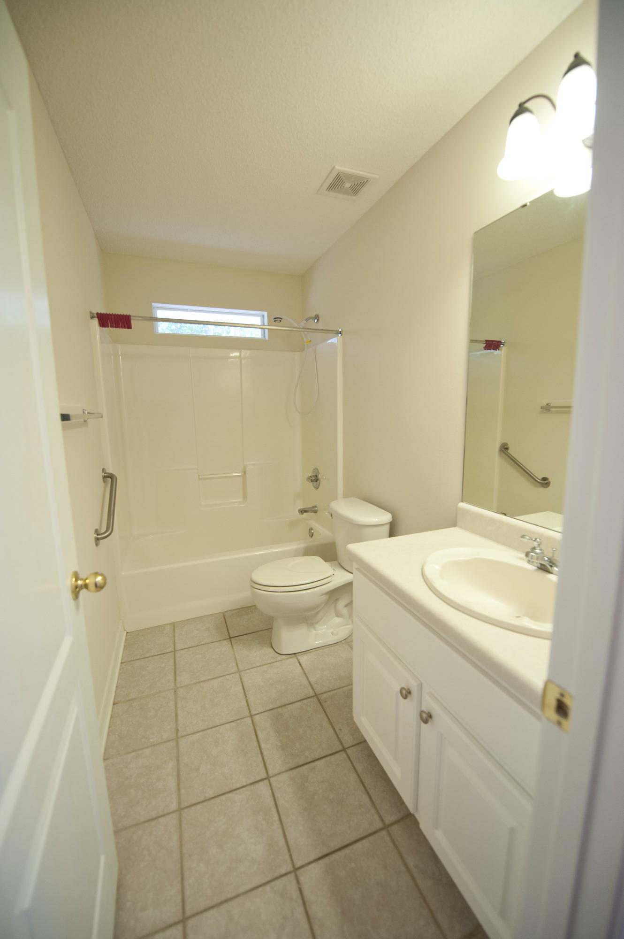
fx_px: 365
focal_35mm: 14
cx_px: 312
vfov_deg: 104.3
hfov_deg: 81.1
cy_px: 470
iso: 800
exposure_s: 1/160
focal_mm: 14
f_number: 3.2
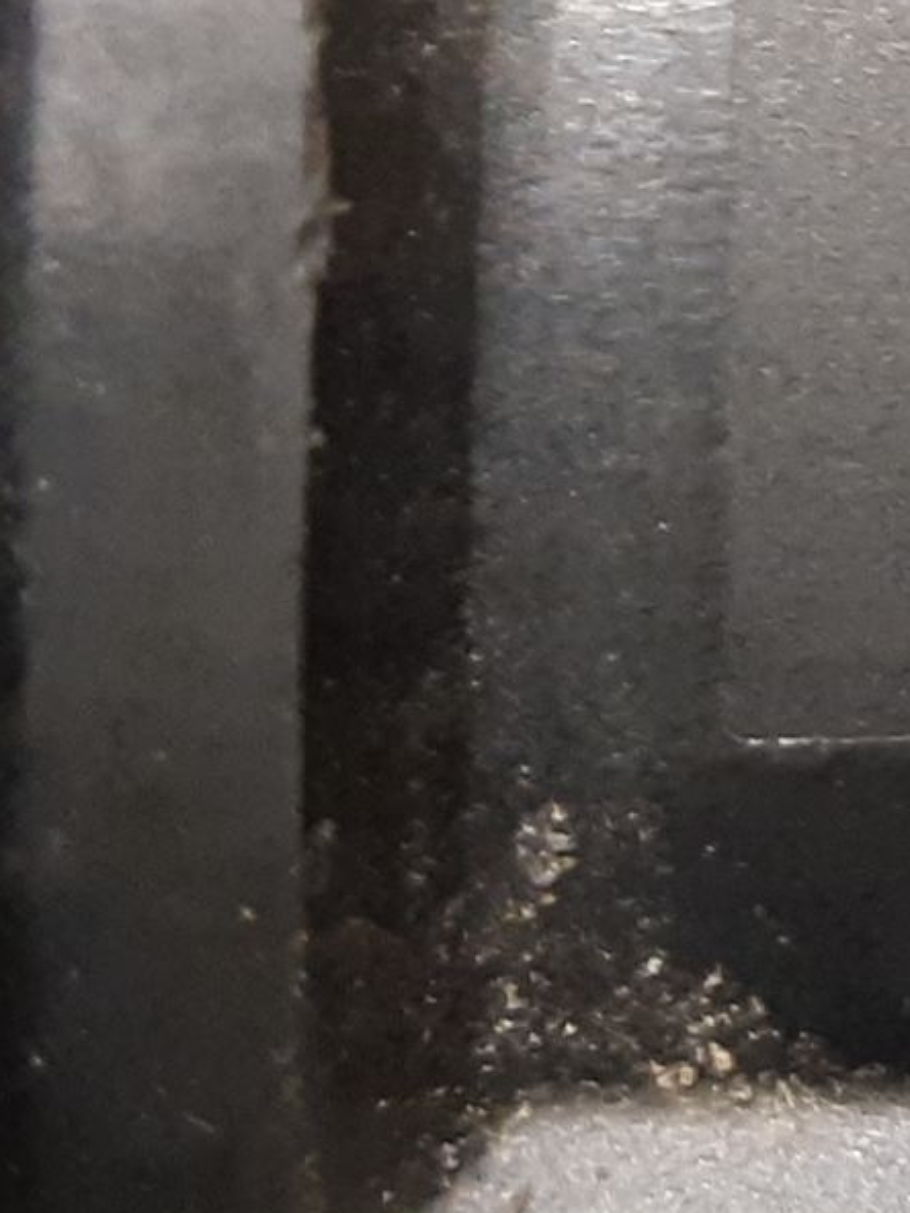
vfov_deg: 20.8
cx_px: 1601
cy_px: -104
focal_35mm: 90
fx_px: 3155
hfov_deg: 14.6
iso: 250
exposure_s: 1/25
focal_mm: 3.93
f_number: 1.7
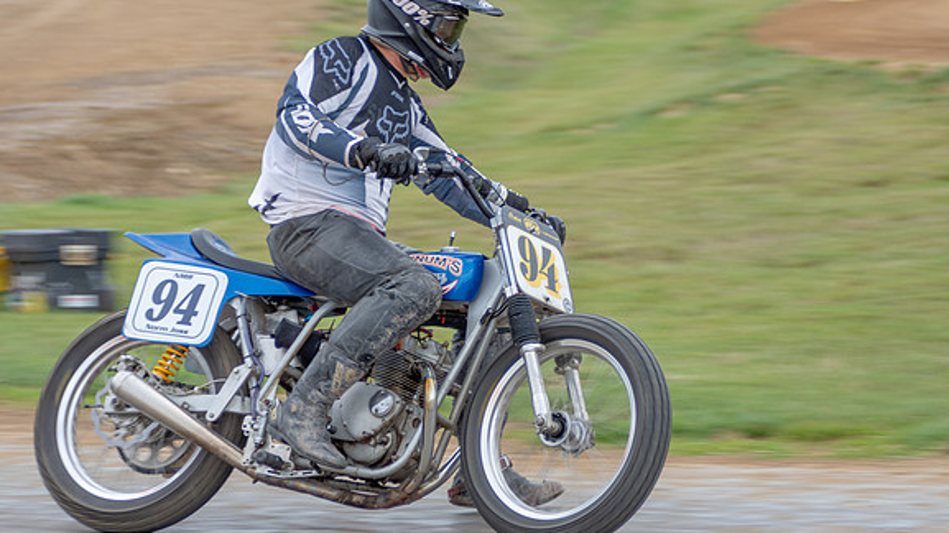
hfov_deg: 9.5
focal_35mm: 226
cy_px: 296
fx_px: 5685
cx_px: 480
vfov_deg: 5.4
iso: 100
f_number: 5.6
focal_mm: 120
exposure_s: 1/160
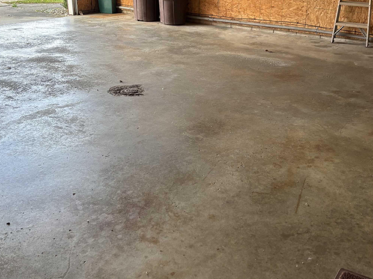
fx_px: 431
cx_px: 231
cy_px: 96
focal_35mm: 40
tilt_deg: -19.8
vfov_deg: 35.7
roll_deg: -1.7
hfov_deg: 46.4
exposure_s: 1/121
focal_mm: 5.96
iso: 125
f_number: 1.6
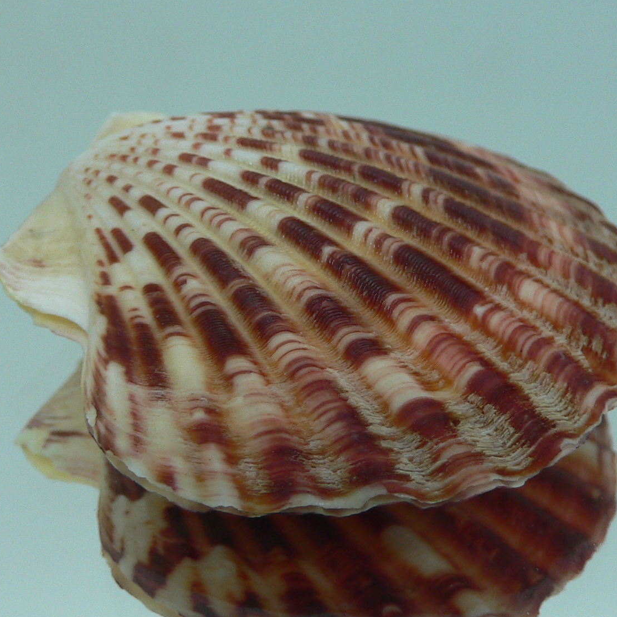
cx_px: 329
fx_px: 1129
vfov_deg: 30.5
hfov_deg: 30.5
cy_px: 356
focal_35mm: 56
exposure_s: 1/60
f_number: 2.8
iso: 100
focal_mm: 4.6
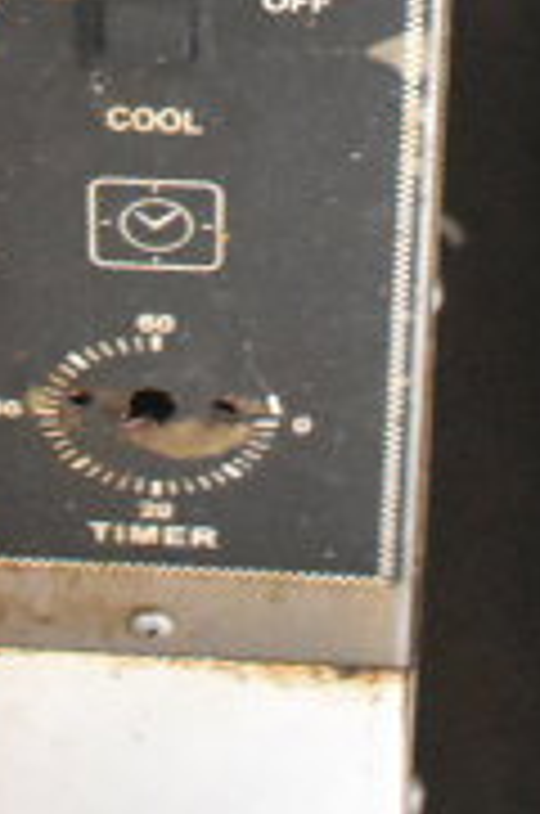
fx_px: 3433
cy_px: -758
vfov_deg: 12.2
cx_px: 18
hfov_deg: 8.9
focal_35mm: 152
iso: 7200
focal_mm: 20
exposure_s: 1/30
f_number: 3.5
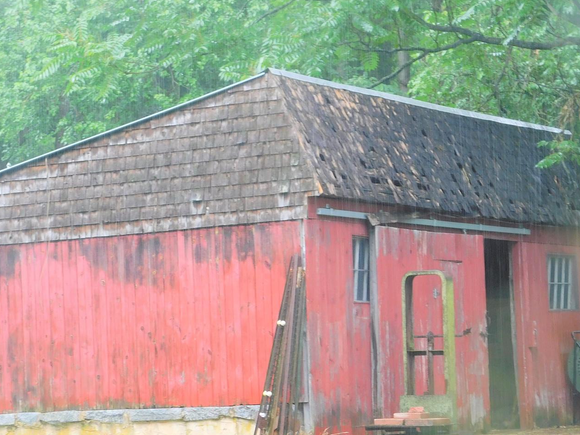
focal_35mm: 130
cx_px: 282
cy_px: 220
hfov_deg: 15.2
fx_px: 2178
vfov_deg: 11.4
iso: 125
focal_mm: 14.2
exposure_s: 1/30
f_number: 4.4
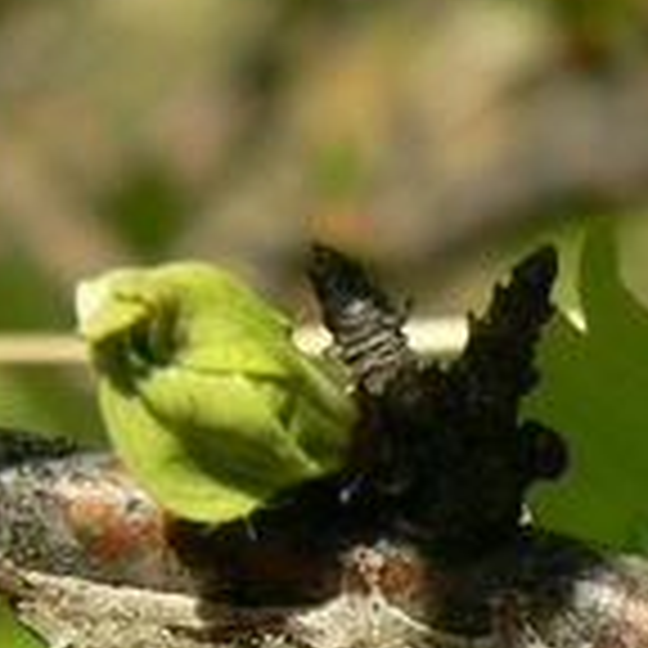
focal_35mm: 256
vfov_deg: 6.8
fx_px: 5422
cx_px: 518
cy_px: 792
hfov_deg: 6.8
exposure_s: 1/500
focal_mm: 10.7
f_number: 4
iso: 80
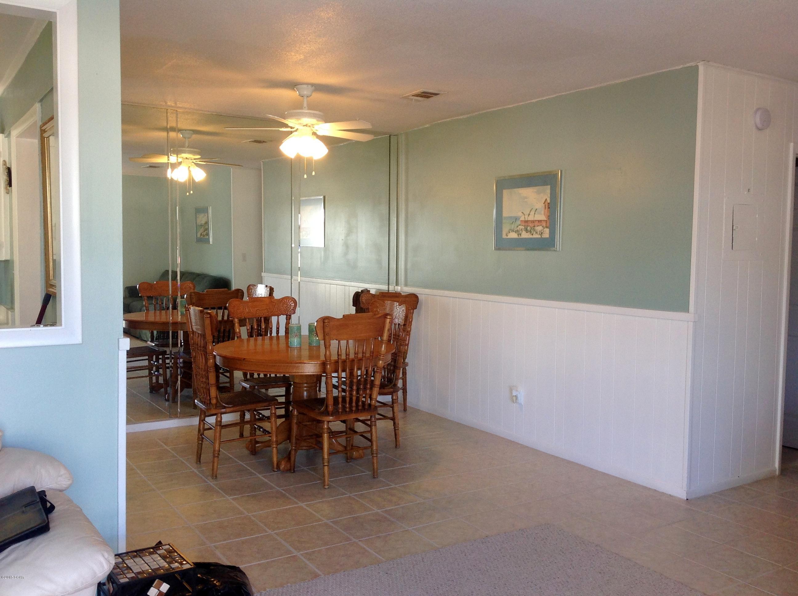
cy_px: 298
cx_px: 399
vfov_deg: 40.6
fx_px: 806
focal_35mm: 35
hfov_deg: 52.7
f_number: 2.4
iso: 64
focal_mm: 4.28
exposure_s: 1/60
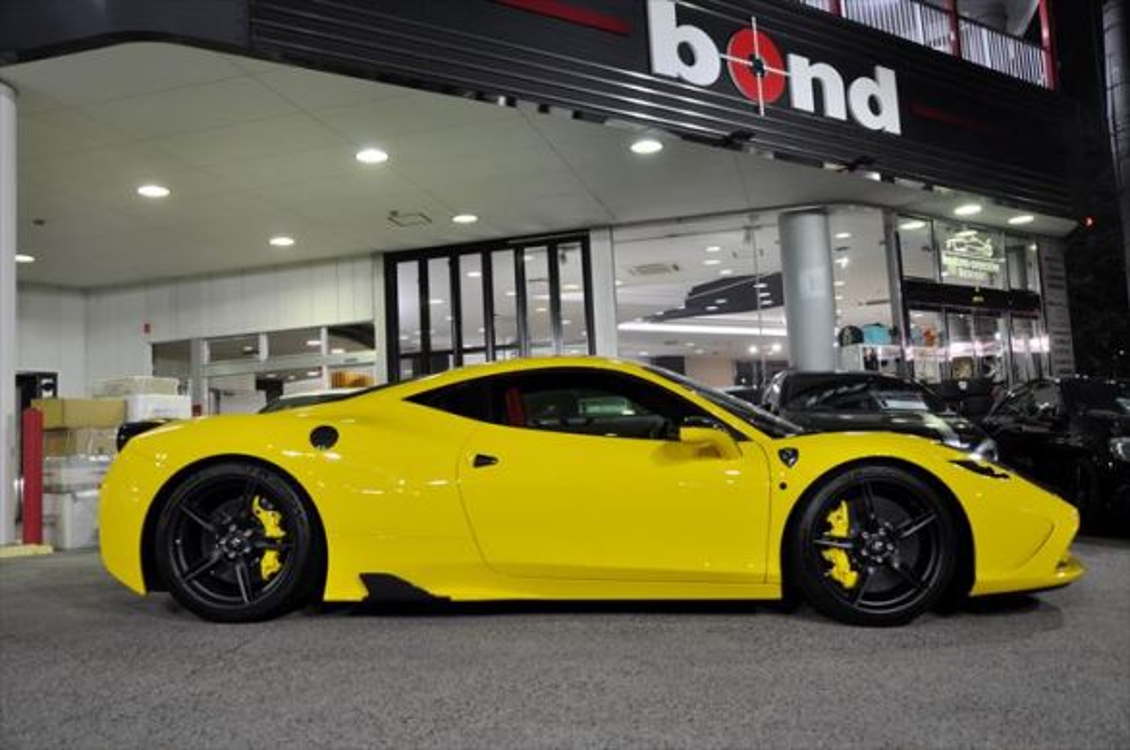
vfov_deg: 41.6
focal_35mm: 32
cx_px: 565
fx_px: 987
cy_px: 375
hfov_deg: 59.6
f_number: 5.6
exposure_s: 1/30
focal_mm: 21
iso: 400
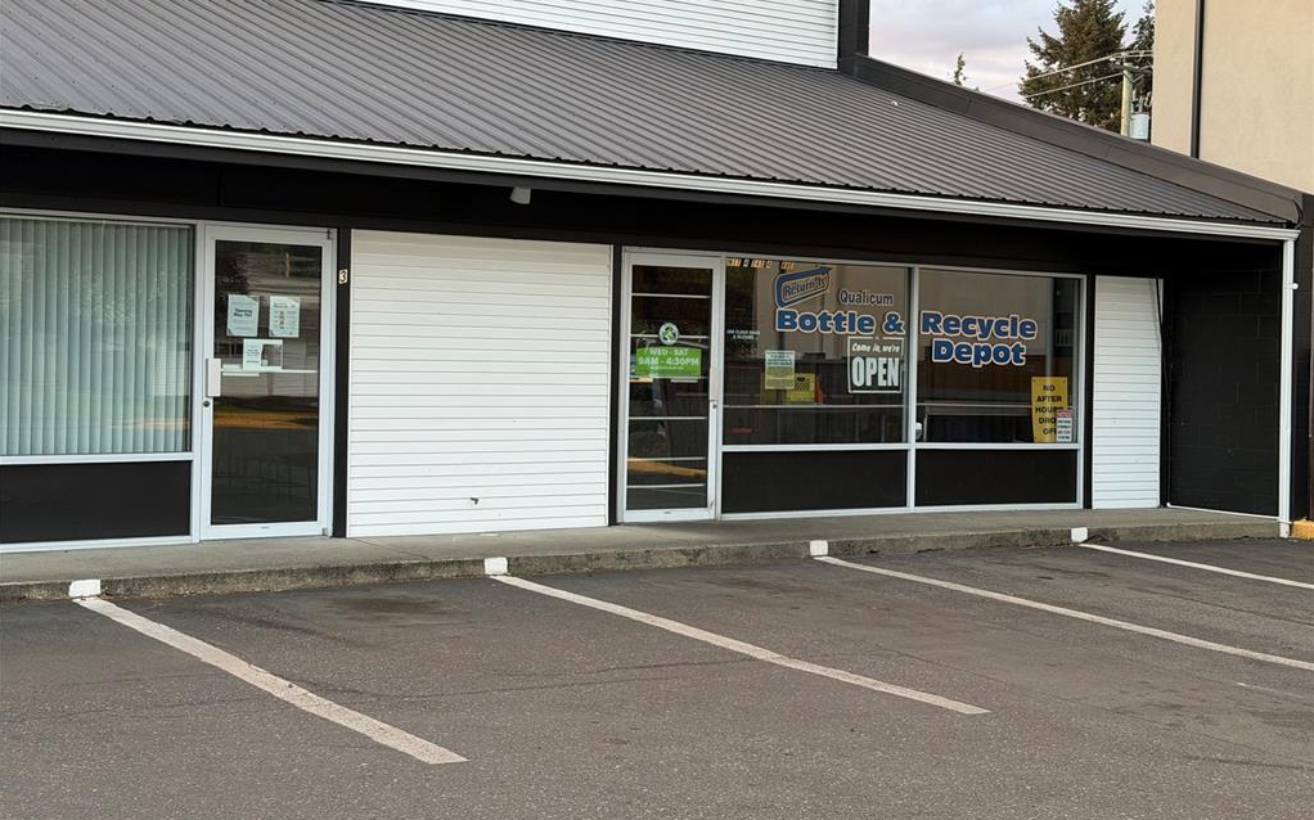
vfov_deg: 25.3
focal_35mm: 51
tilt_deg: +0.4
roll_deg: -1.3
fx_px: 1826
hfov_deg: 39.6
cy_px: 362
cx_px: 657
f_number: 1.78
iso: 100
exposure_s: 1/119
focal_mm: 6.76
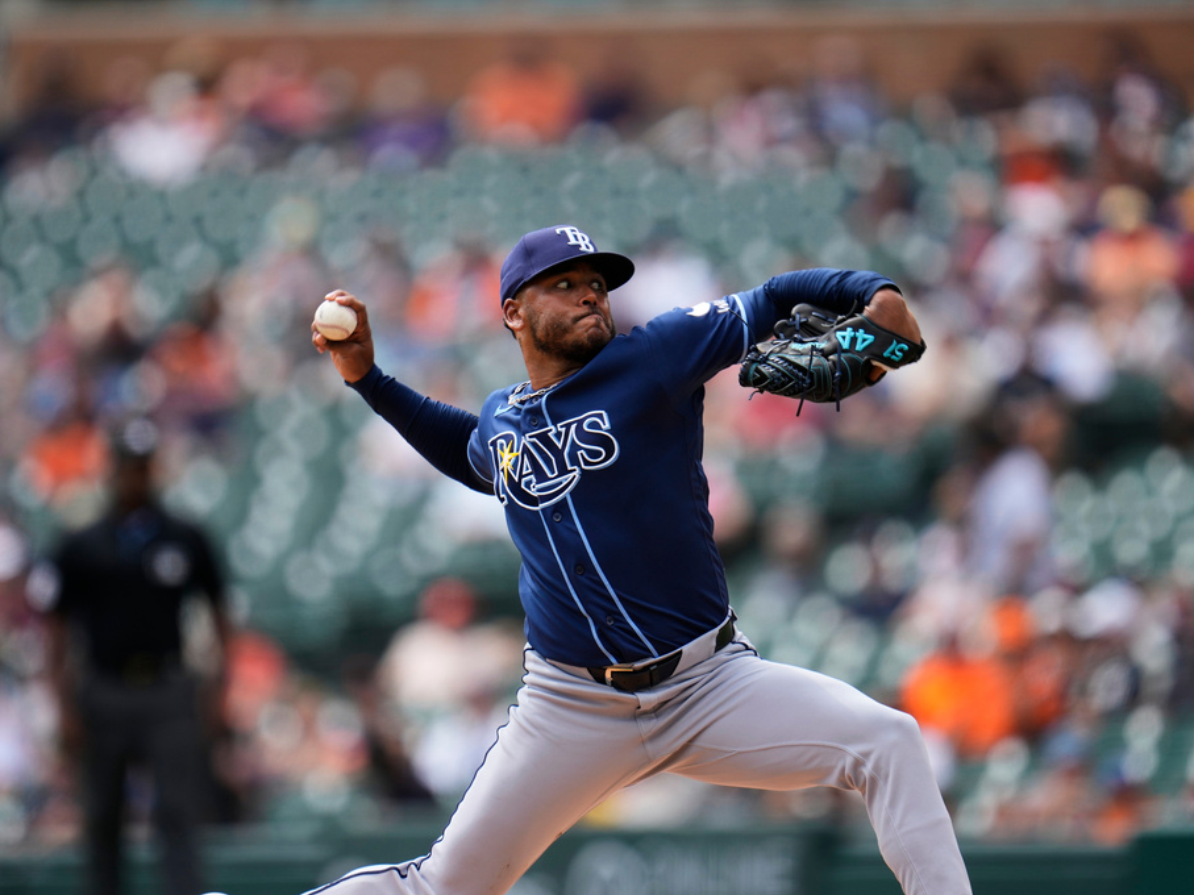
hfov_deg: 3.3
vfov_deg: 2.4
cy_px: 448
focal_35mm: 608
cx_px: 553
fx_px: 20969
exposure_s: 1/1600
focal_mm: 560
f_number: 4
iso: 320
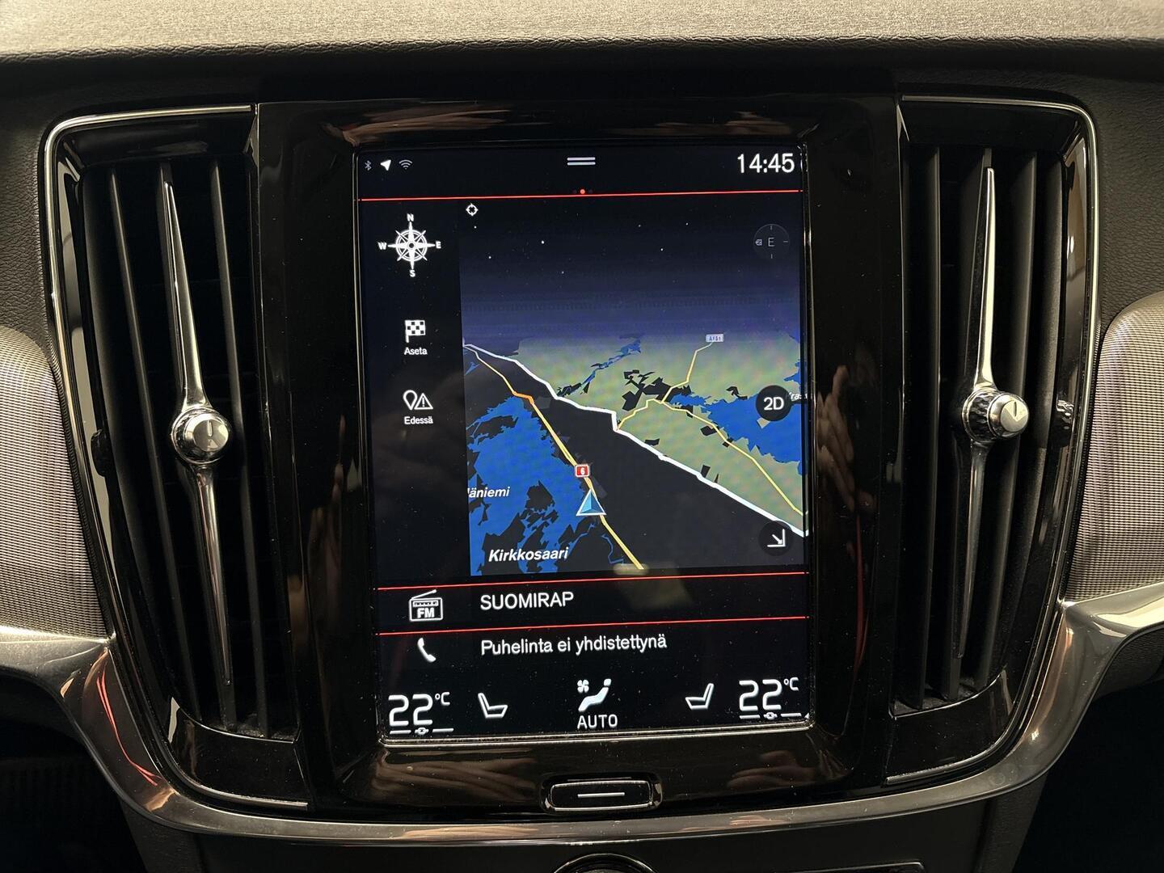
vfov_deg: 53.1
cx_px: 582
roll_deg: +0.6
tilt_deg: -24.7
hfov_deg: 67.3
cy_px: 436
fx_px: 874
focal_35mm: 26
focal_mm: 5.96
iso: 500
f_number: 1.6
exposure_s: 1/25
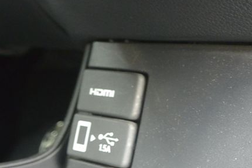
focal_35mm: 69
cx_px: 225
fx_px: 483
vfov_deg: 19.6
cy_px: 128
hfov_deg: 28.2
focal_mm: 11
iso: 800
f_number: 3.5
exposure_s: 1/30
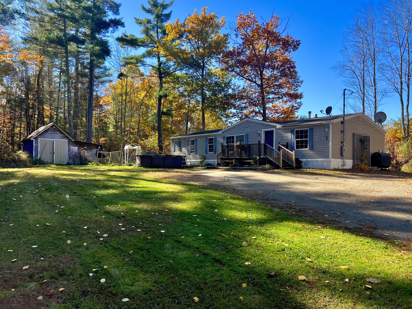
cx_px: 202
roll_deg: -0.8
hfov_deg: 65.3
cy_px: 152
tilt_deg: +1.5
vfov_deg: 51.4
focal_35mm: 27
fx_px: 321
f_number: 1.5
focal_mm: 5.7
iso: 50
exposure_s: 1/949
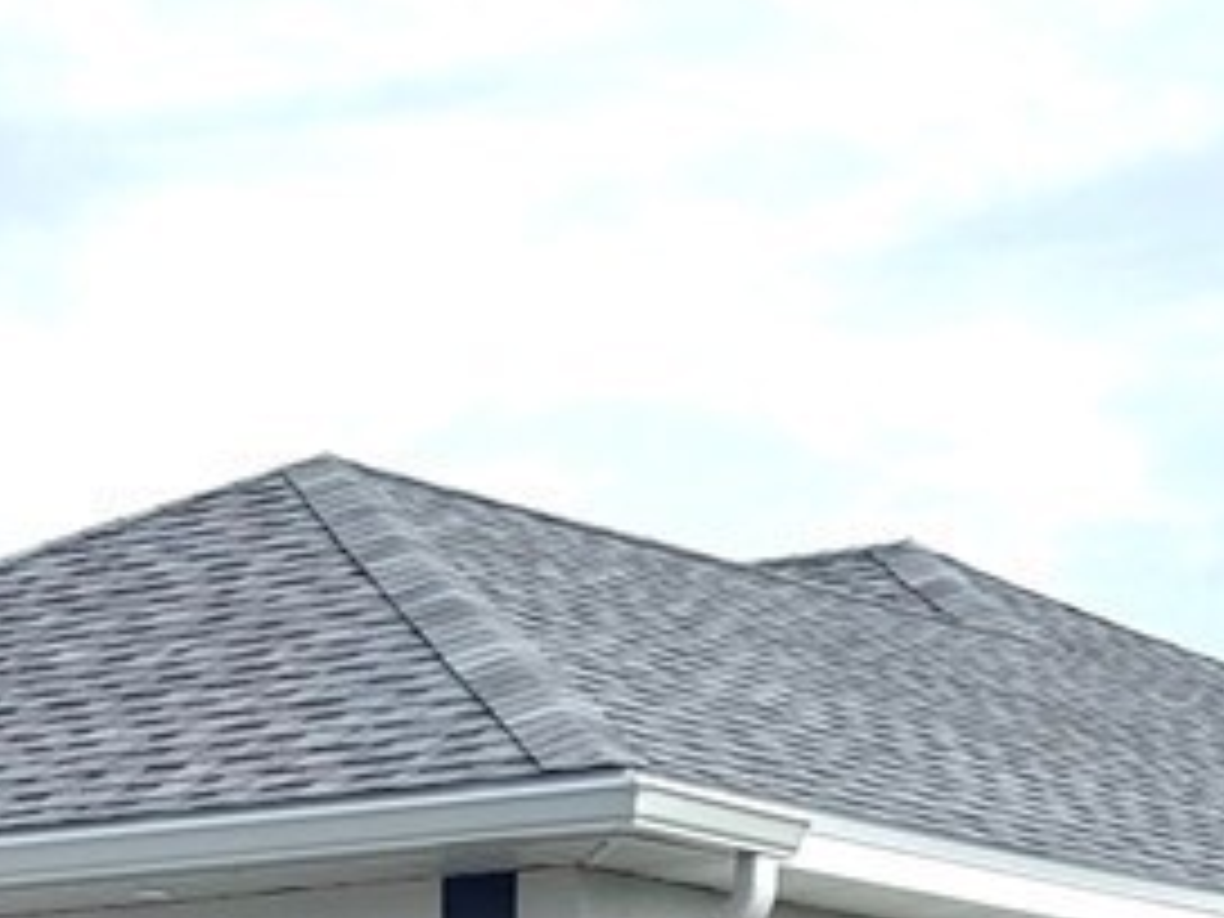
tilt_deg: +2.4
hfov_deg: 10.9
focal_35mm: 181
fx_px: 6400
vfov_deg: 8.0
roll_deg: +0.3
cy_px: 1350
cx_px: 234
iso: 64
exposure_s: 1/7874
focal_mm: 6.76
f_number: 1.78
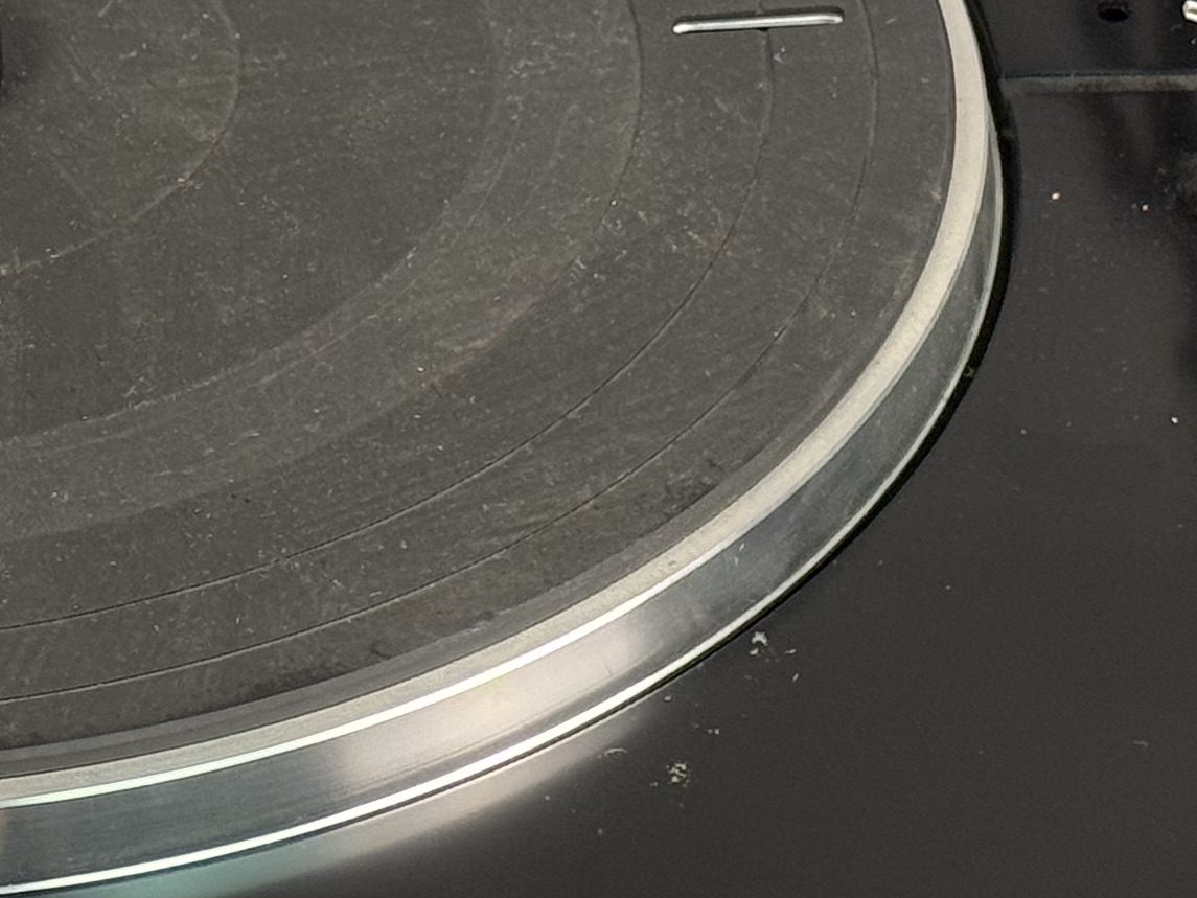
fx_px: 5845
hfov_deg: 11.6
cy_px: 336
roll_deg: +3.5
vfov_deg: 8.8
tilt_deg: -34.8
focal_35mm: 169
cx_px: 134
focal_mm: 6.76
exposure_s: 1/60
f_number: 1.78
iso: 100
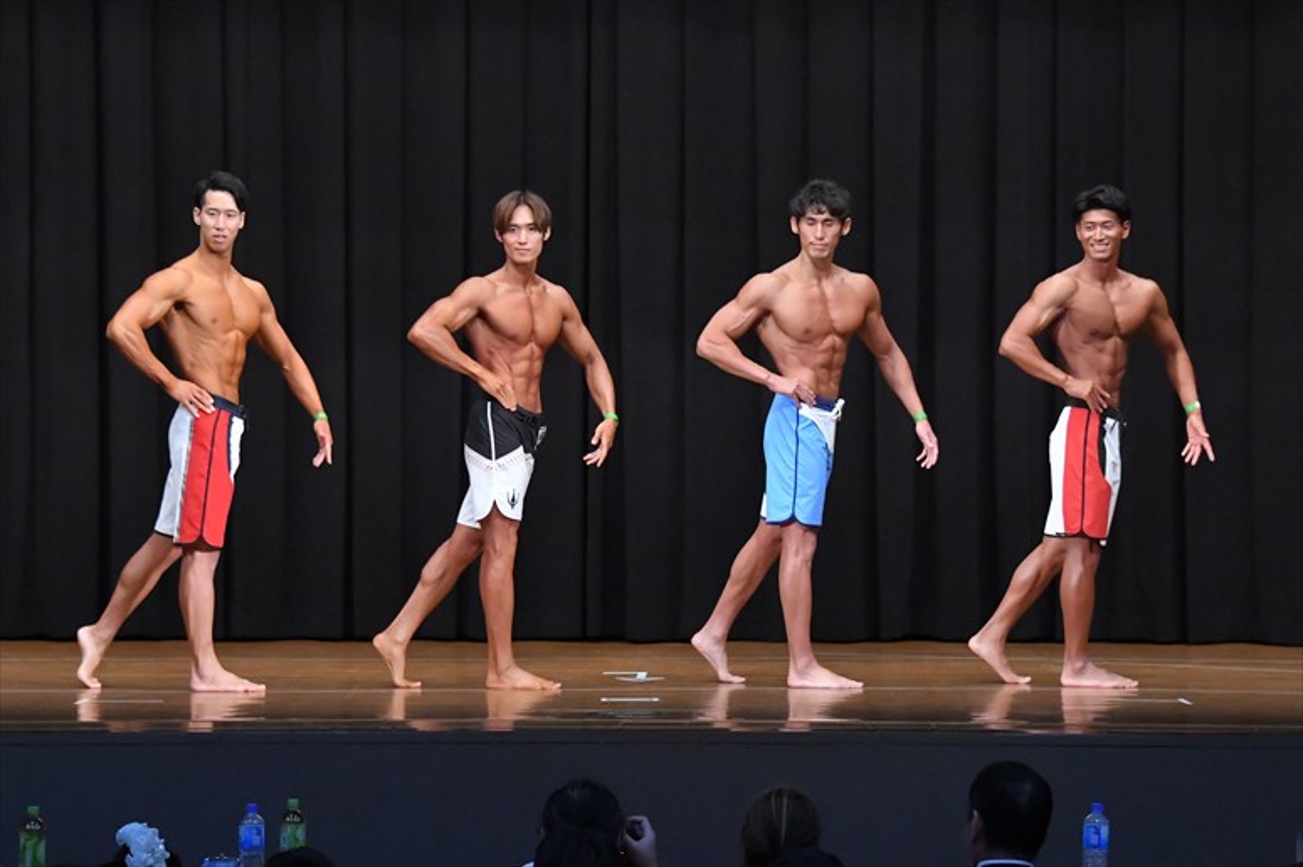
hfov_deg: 14.0
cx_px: 652
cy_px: 434
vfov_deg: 9.3
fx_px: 5318
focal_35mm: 147
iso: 8000
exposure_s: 1/400
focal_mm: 98
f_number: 5.6
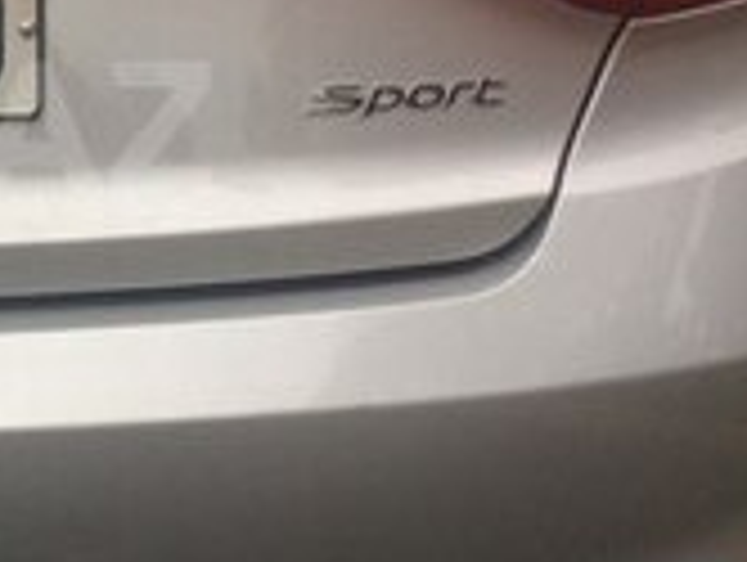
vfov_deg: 12.9
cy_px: 128
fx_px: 2485
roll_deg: -0.7
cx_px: -248
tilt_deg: -18.8
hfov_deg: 16.1
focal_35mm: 115
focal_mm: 4.15
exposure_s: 1/100
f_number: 2.2
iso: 32
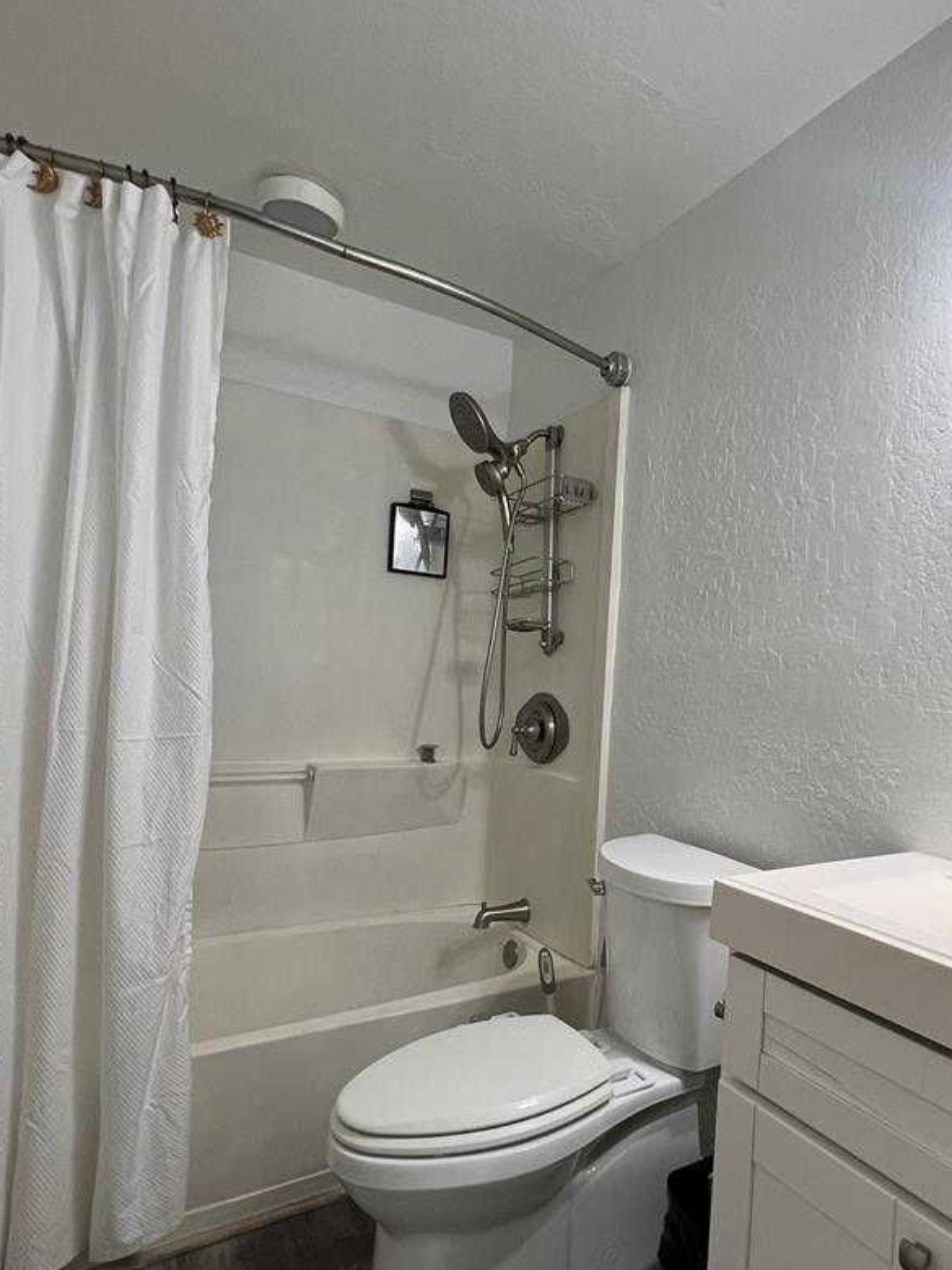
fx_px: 733
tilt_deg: -0.7
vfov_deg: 81.5
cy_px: 702
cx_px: 659
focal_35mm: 20
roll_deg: -2.9
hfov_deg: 63.7
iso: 200
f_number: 1.8
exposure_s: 1/99
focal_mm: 1.57
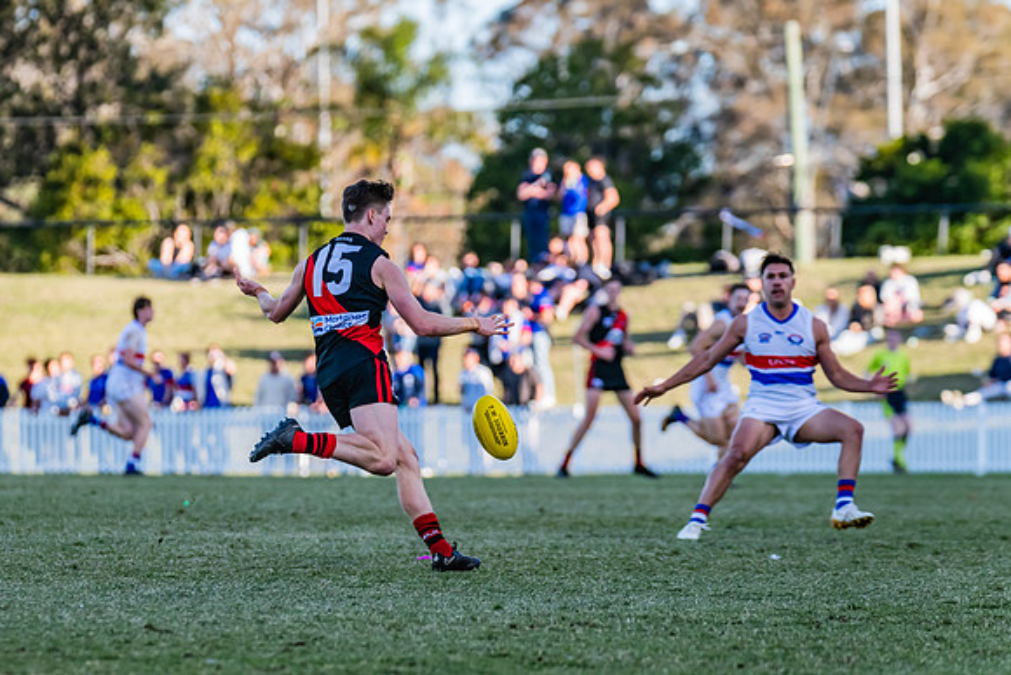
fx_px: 9681
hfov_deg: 6.0
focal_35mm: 345
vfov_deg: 4.0
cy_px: 353
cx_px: 368
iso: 800
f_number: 5
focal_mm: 270
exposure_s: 1/1600
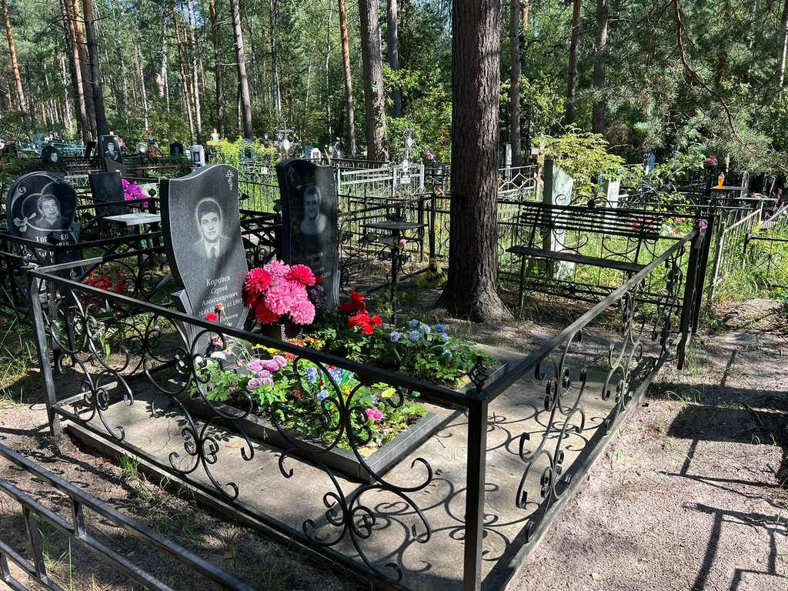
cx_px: 394
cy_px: 296
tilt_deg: -10.8
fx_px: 592
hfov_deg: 67.3
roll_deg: -0.2
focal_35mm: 26
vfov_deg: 53.1
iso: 50
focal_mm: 5.7
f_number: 1.5
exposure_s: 1/769
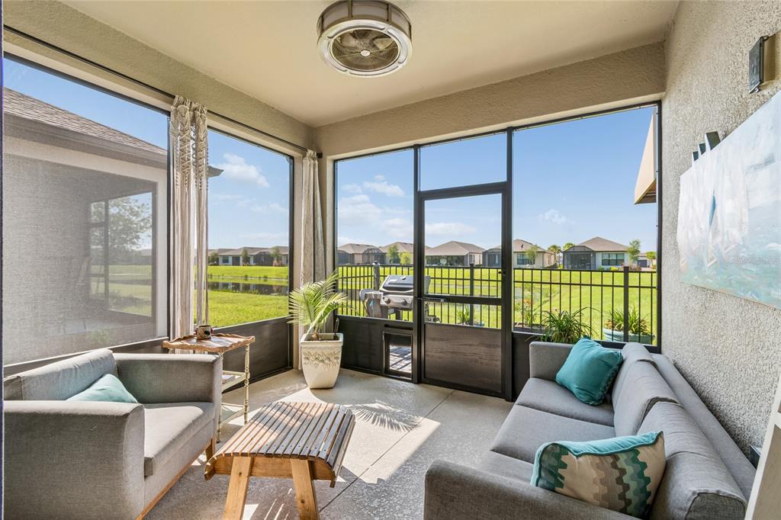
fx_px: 325
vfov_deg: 77.3
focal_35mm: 15
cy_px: 260
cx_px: 390
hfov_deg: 100.4
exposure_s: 1/60
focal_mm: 10
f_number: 7.1
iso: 100
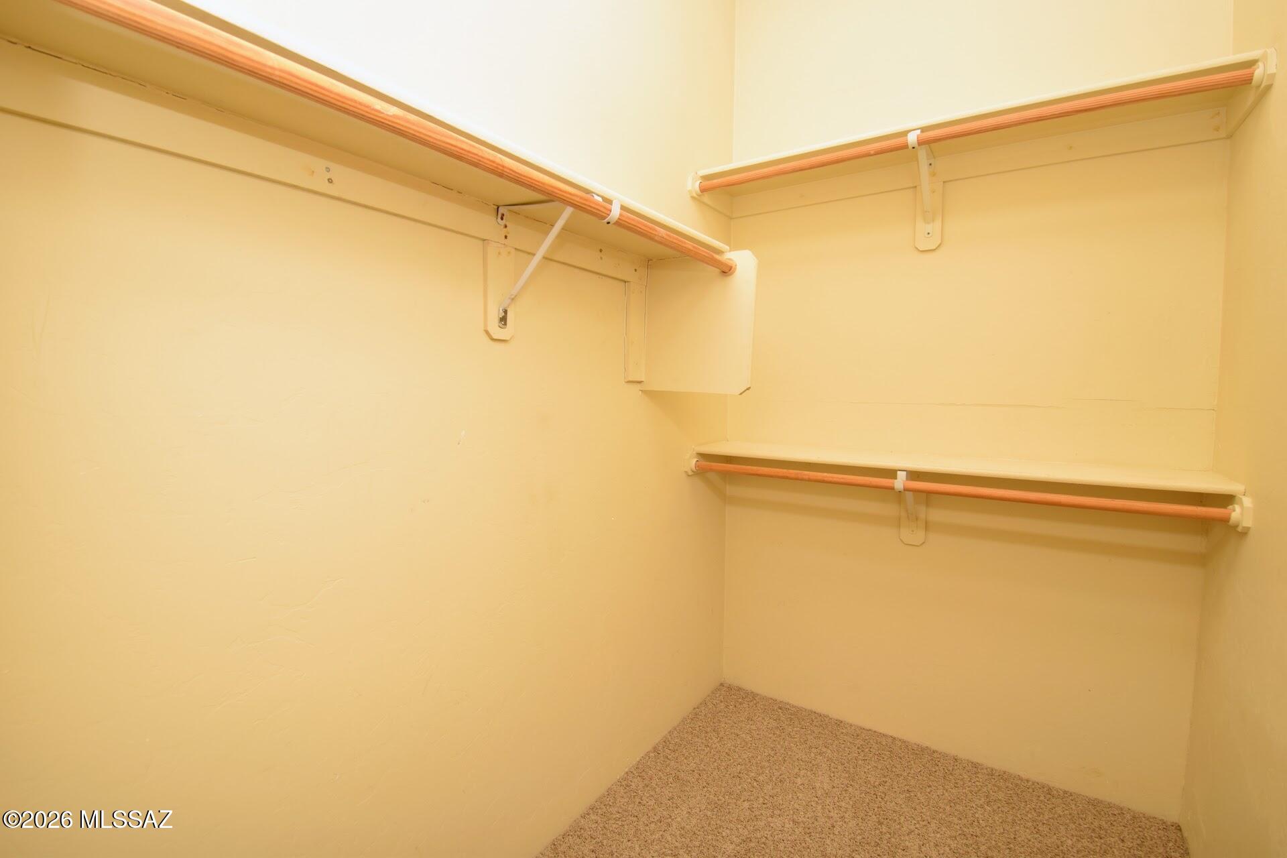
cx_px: 644
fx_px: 536
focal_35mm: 15
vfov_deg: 77.3
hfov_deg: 100.4
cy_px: 429
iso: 400
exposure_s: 1/200
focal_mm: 10
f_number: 9
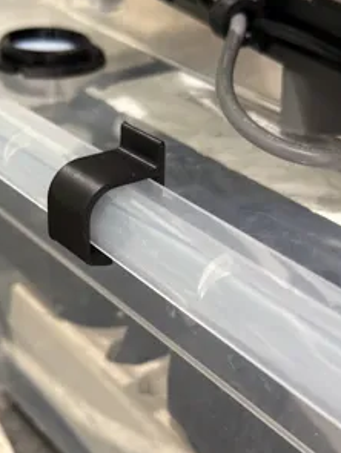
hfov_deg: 22.6
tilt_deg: -27.7
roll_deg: +2.4
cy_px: 215
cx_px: 126
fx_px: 852
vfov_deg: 29.8
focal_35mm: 65
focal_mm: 6.76
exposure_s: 1/33
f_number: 1.78
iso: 400
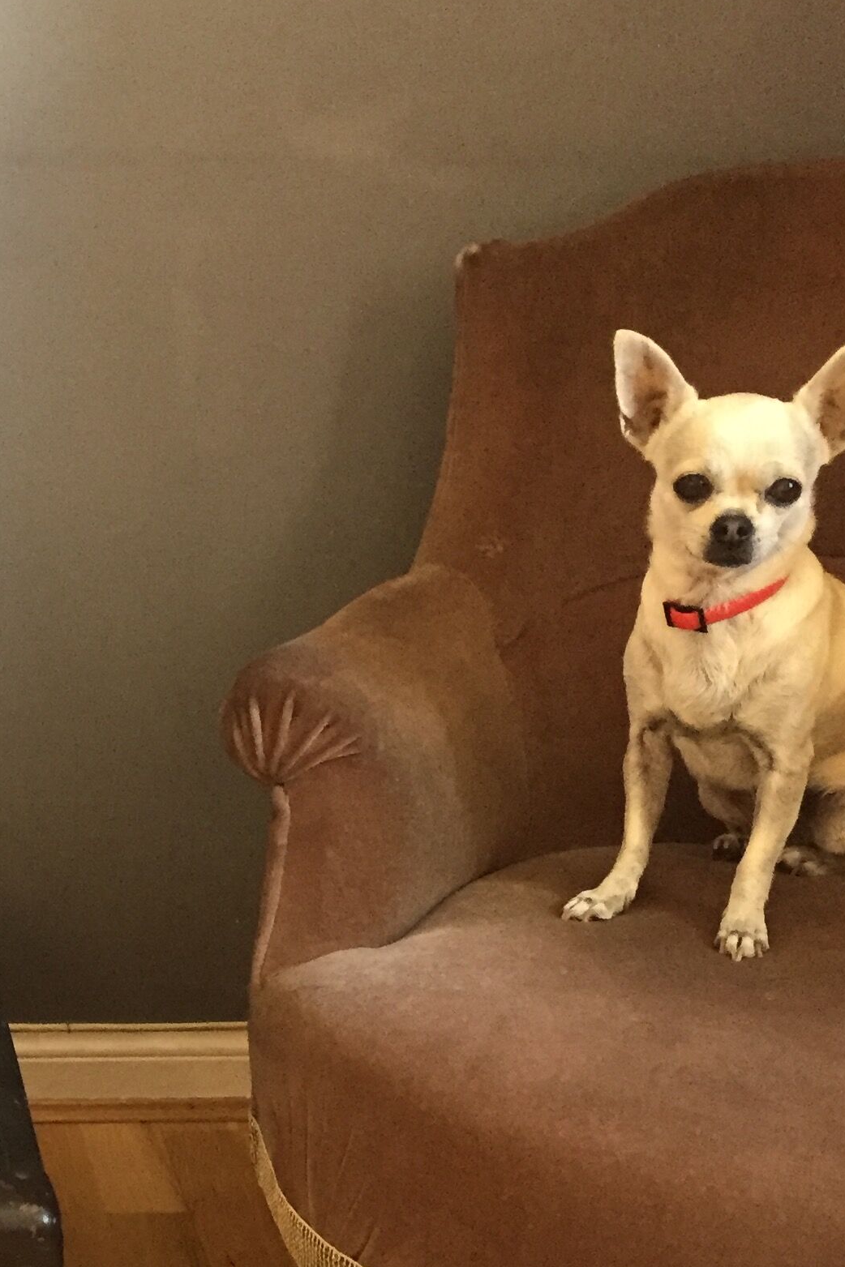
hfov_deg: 20.5
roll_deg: -1.7
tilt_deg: -21.9
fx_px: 2218
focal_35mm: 63
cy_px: 904
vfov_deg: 31.5
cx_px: -93
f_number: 2.2
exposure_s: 1/17
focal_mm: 4.15
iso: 250
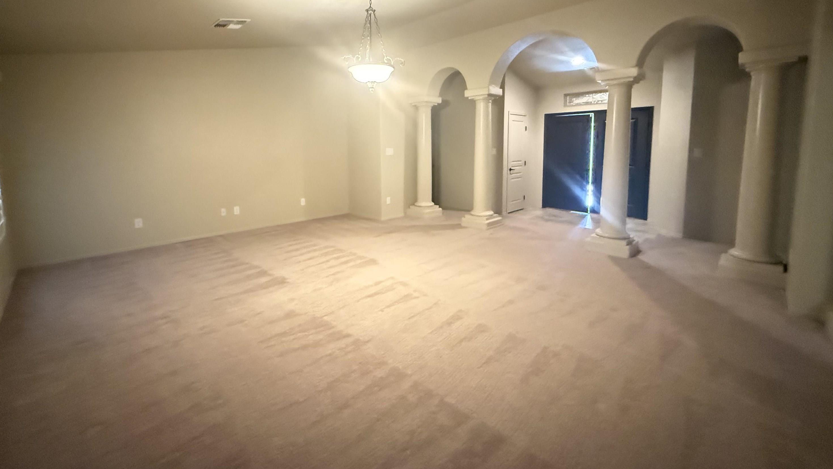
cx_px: 400
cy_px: 176
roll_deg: +1.4
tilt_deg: -2.7
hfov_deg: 99.3
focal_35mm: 16
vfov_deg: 66.1
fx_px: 353
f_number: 2.2
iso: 1600
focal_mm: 2.22
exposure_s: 1/40
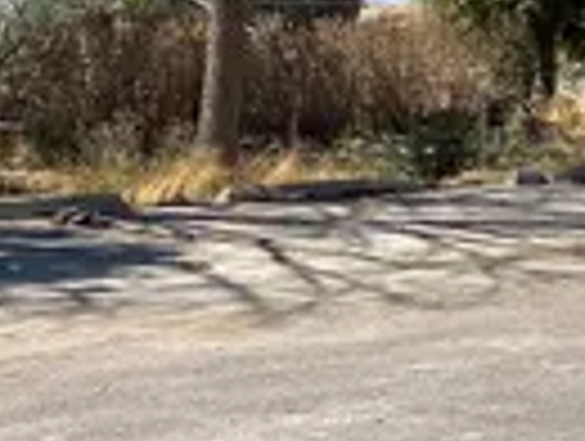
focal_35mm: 110
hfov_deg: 15.2
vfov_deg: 13.5
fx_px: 1862
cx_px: 1089
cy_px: 286
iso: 32
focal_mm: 4.25
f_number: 1.8
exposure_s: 1/2315
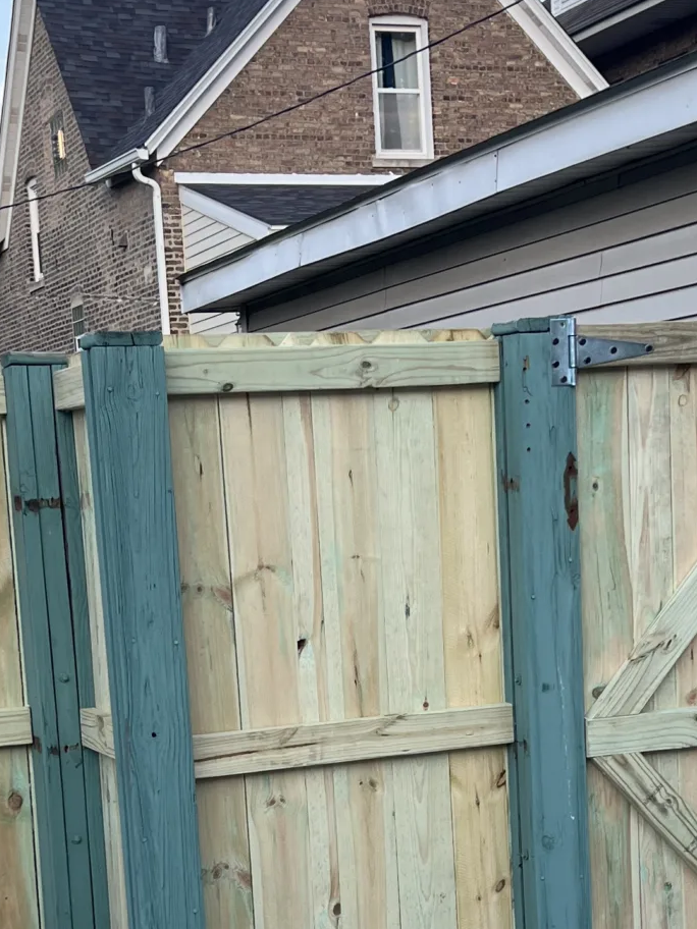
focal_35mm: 73
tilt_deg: -10.2
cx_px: 405
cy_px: 779
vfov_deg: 26.1
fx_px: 1960
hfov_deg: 20.2
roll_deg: +2.8
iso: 50
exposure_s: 1/658
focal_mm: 5.7
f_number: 1.5
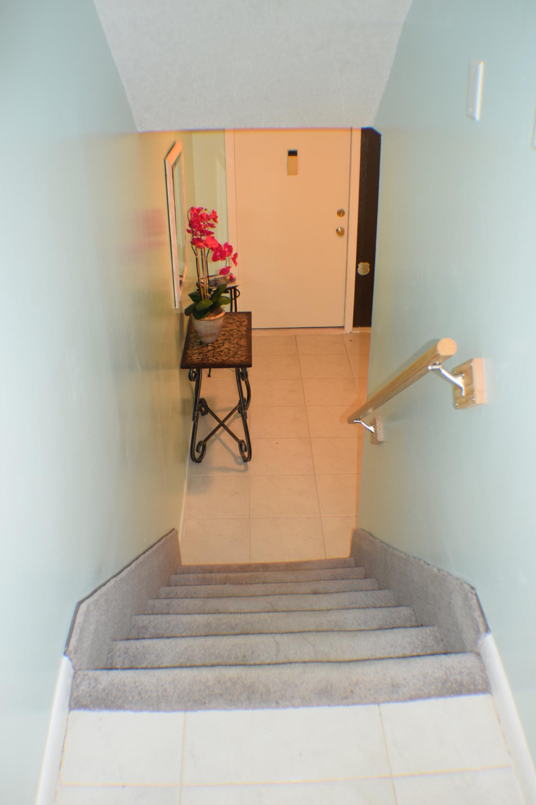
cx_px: 268
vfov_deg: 49.6
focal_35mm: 39
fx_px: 871
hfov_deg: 34.2
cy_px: 402
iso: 800
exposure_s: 1/60
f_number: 4
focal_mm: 26
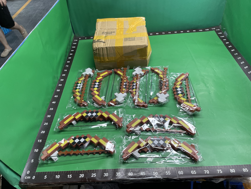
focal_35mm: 26
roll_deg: +6.3
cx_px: 126
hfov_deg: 67.3
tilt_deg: -42.2
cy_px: 94
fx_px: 189
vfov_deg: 53.1
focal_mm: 4.2
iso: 100
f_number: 1.6
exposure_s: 1/100
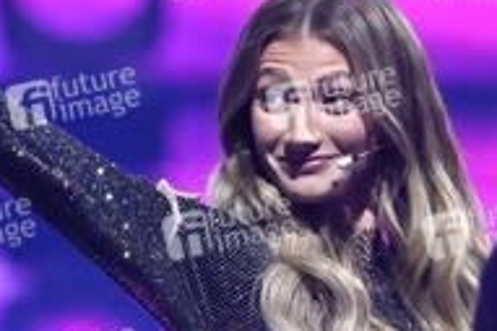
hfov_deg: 2.2
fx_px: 13049
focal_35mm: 946
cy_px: 295
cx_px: 264
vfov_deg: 1.5
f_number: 5.6
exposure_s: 1/640
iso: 5000
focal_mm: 400
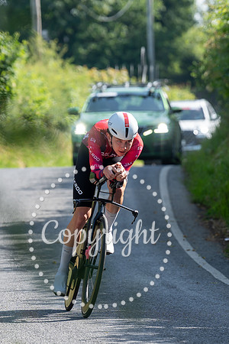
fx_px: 3701
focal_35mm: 388
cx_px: 88
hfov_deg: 3.5
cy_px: 220
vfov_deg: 5.3
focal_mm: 156
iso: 250
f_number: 3.5
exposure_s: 1/800
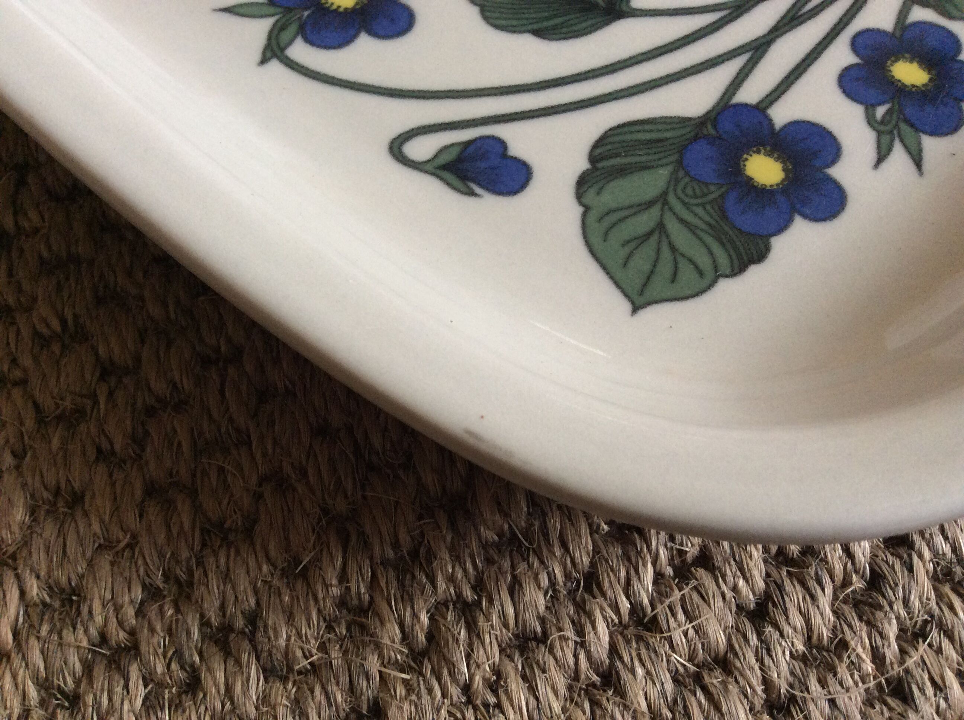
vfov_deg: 44.1
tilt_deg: -64.0
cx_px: 482
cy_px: 360
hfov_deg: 56.9
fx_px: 890
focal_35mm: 32
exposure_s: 1/25
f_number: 2.4
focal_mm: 3.3
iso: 125
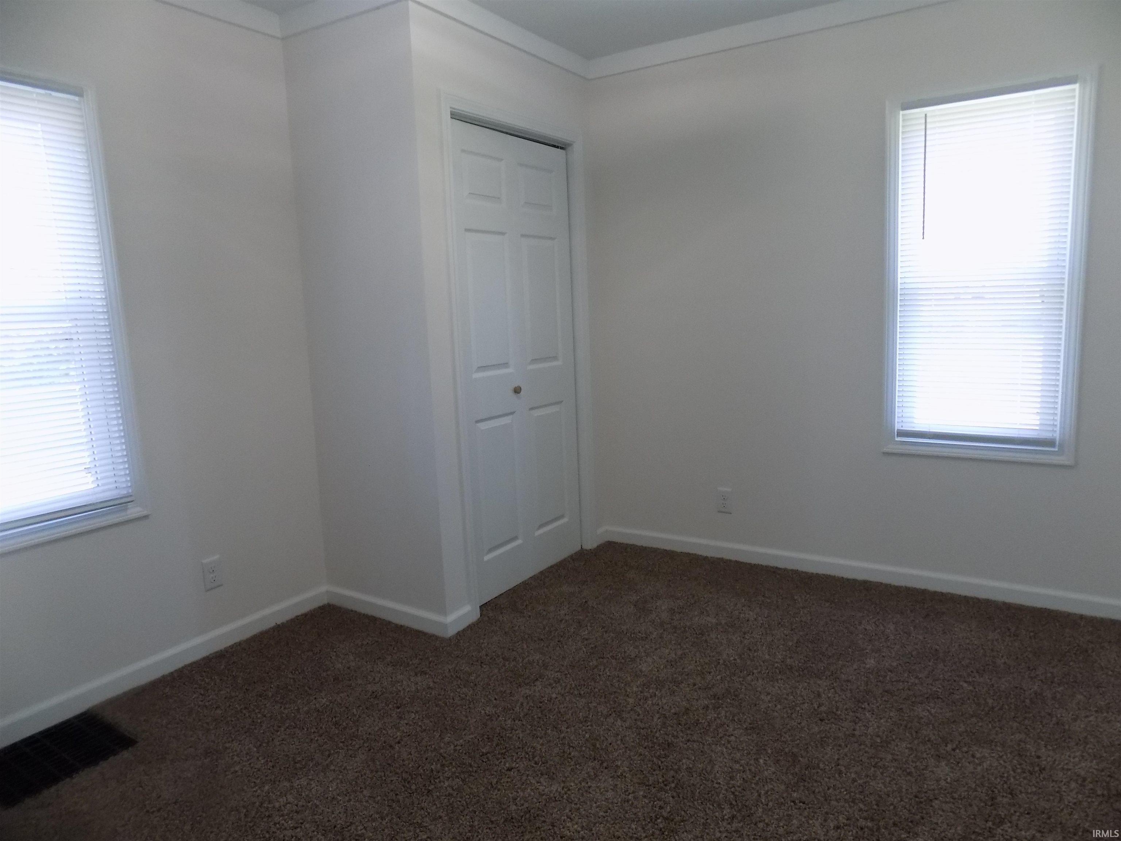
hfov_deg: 73.9
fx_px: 745
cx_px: 560
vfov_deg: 58.9
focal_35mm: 23
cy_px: 420
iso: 200
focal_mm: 4
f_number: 3.1
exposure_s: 1/30
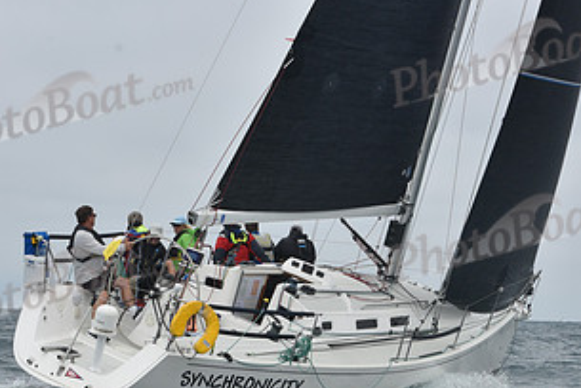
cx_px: 293
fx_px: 2148
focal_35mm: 133
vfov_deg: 10.3
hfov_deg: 15.4
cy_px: 359
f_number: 10
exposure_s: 1/800
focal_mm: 70
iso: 250
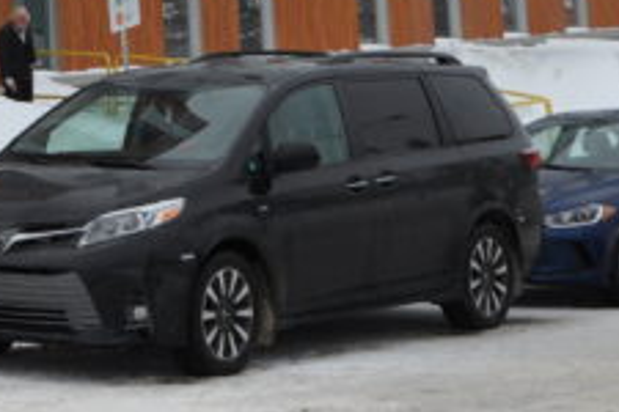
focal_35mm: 143
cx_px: 91
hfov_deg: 14.2
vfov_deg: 8.8
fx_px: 2463
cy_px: -514
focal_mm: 21
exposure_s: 1/250
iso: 200
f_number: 8
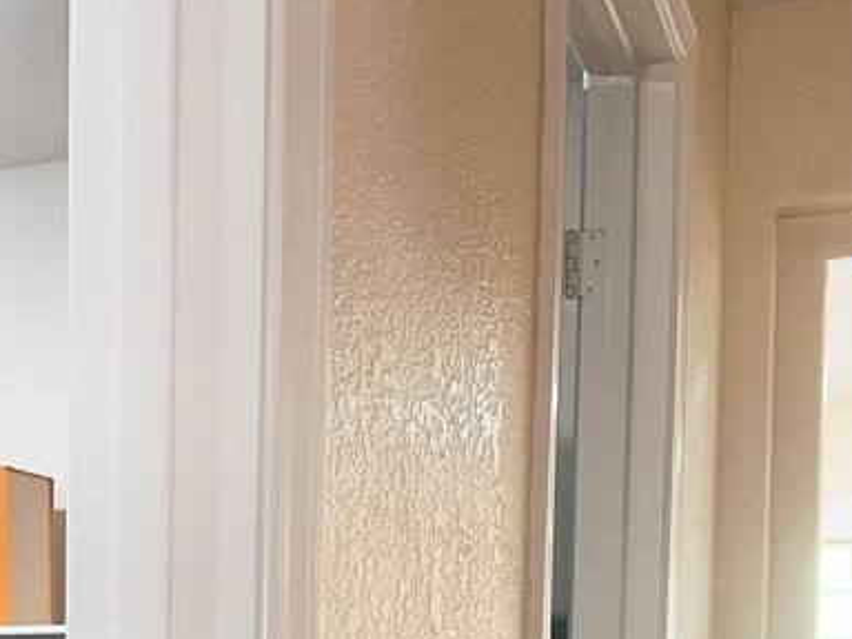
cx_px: 211
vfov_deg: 21.1
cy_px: 792
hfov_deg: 29.8
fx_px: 1575
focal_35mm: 64
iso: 125
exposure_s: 1/60
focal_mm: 6.86
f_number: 1.78
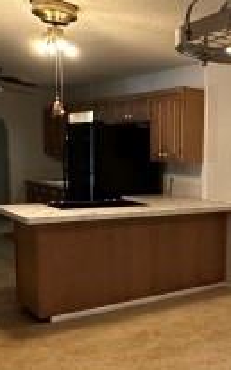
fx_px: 463
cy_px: 216
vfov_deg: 43.3
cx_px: 304
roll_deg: -0.9
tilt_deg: -6.3
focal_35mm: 46
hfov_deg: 24.3
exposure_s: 1/120
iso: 250
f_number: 2.2
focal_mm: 2.22
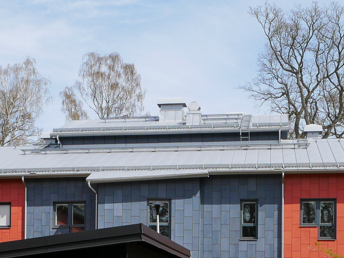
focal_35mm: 73
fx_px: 725
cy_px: 286
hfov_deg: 26.7
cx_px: 155
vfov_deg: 19.3
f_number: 7.1
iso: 200
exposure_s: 1/500
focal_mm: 12
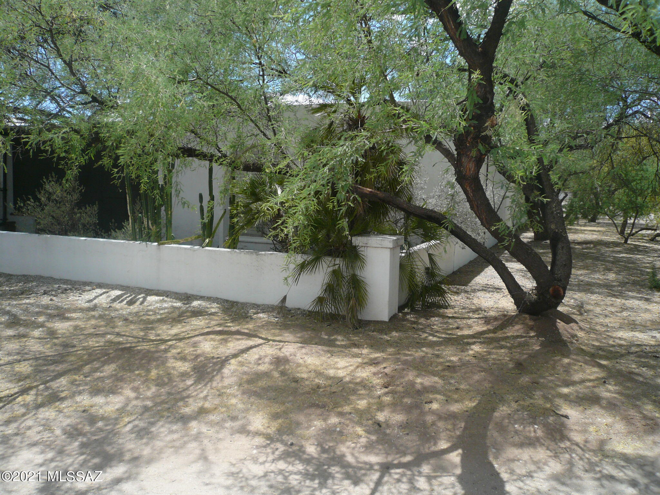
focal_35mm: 28
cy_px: 248
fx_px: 534
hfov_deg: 63.4
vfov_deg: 49.7
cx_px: 330
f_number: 2.8
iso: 100
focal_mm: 4.6
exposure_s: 1/800
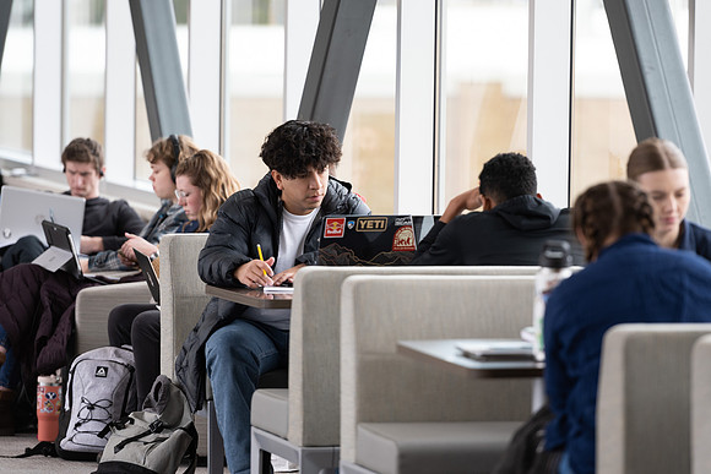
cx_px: 357
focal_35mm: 239
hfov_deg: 8.6
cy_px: 213
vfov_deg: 5.8
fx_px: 4719
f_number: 2.8
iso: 160
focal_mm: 200
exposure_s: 1/200
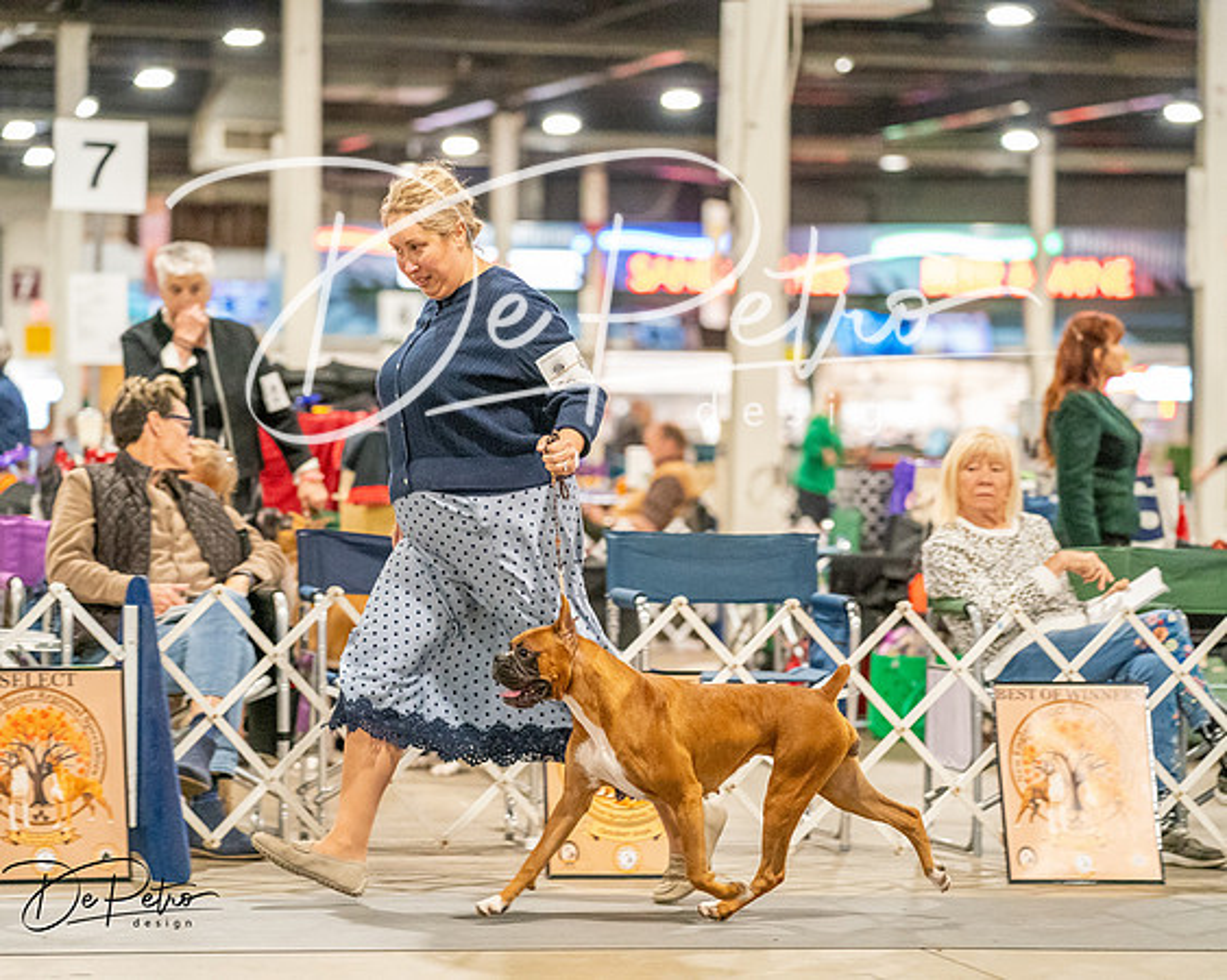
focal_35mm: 144
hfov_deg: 13.4
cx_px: 614
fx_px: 5233
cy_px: 490
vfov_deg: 10.7
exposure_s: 1/250
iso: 6400
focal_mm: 128
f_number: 3.2
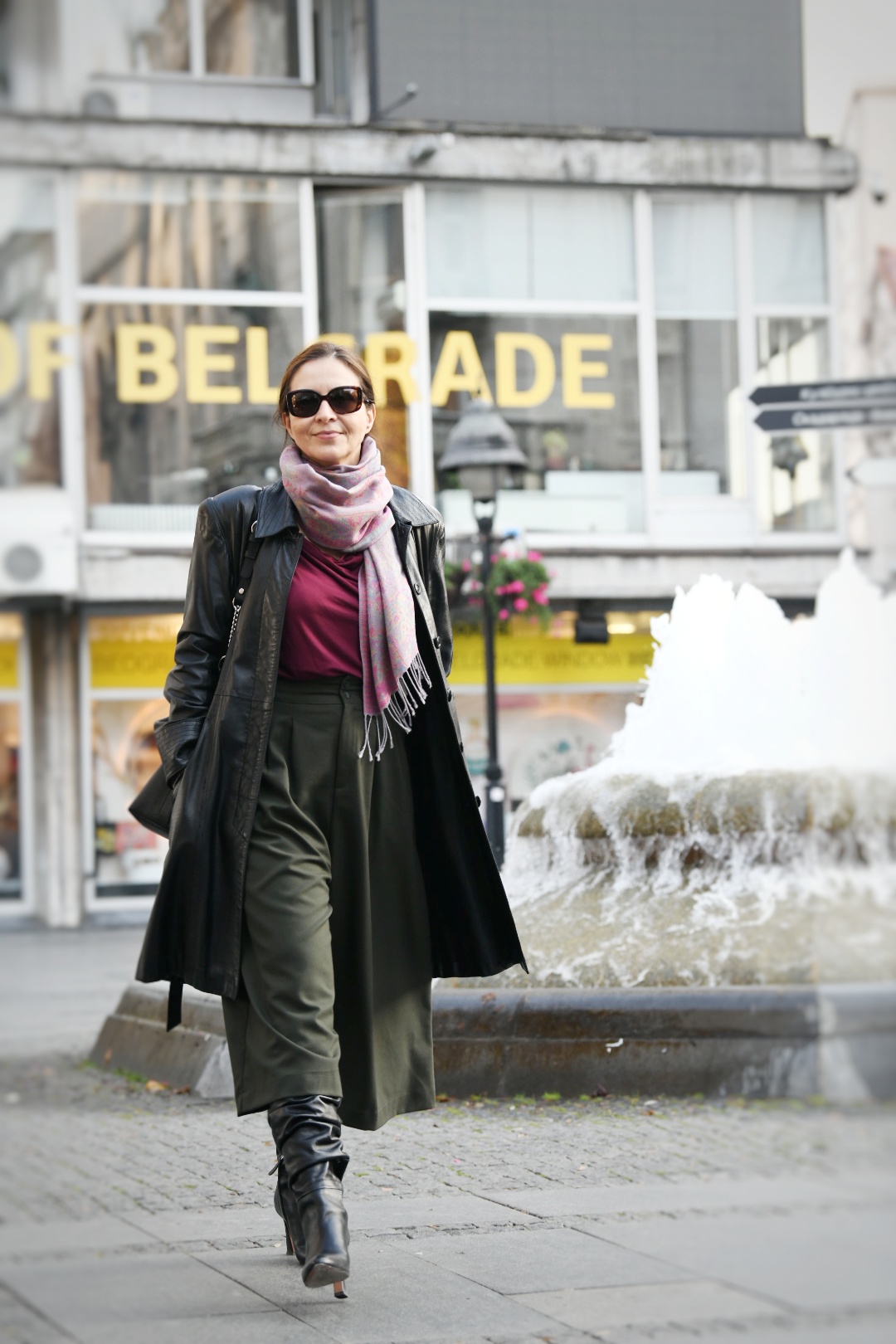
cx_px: 448
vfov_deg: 22.6
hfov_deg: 15.2
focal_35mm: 90
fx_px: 3360
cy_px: 672
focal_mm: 90
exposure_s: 1/250
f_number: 4
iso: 500
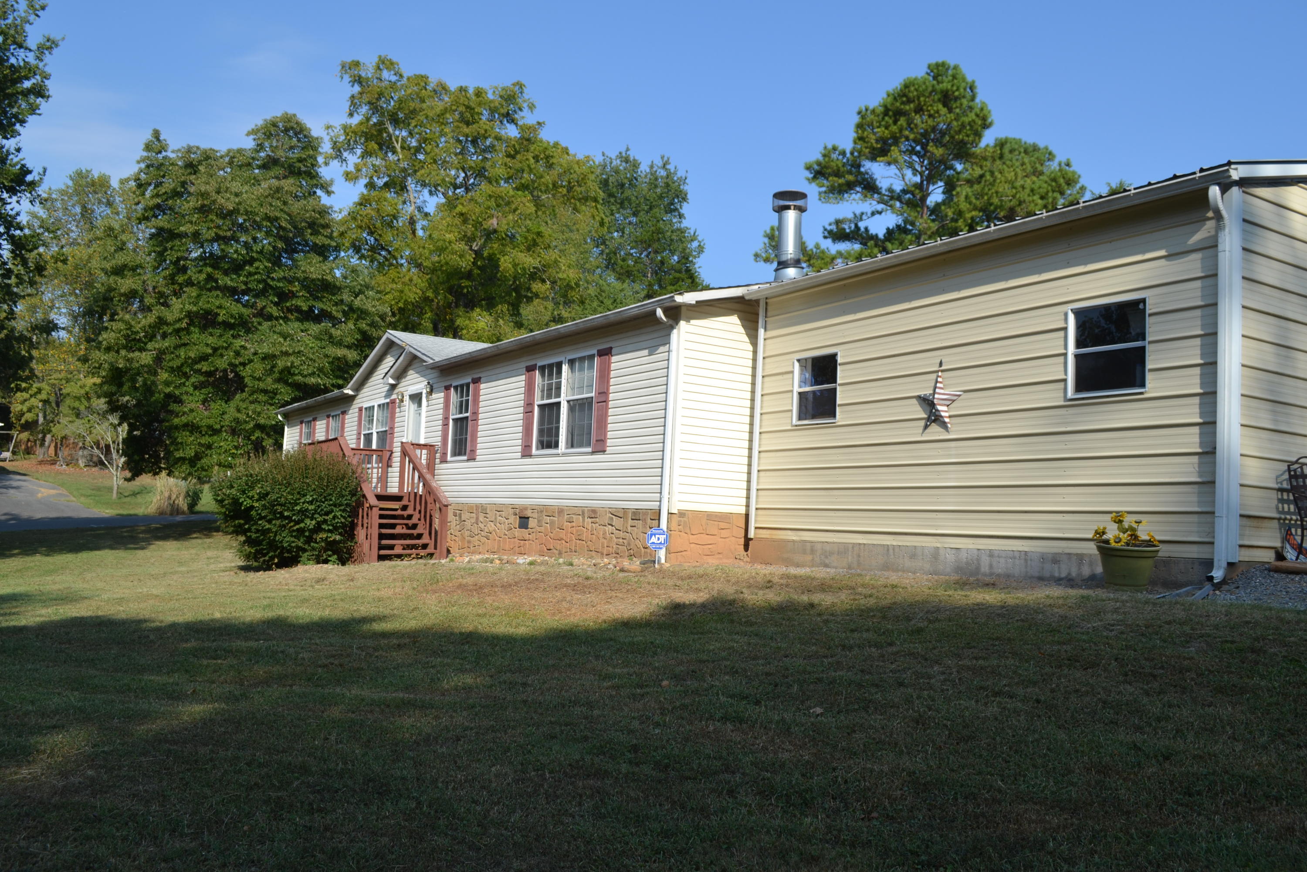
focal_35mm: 30
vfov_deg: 43.6
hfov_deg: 61.9
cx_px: 654
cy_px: 436
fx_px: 1089
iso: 100
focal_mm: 20
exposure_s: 1/250
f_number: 8
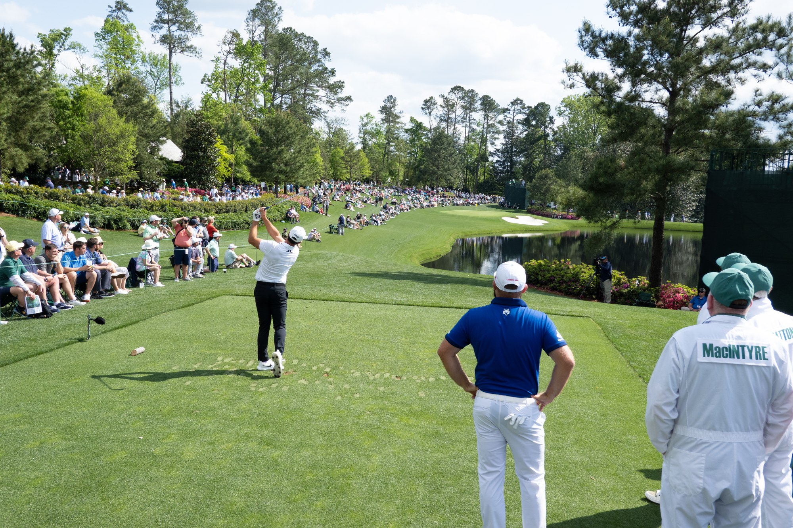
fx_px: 793
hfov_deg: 53.1
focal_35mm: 36
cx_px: 396
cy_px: 264
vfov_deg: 36.9
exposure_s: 1/320
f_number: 5.6
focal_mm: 13.29
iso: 100
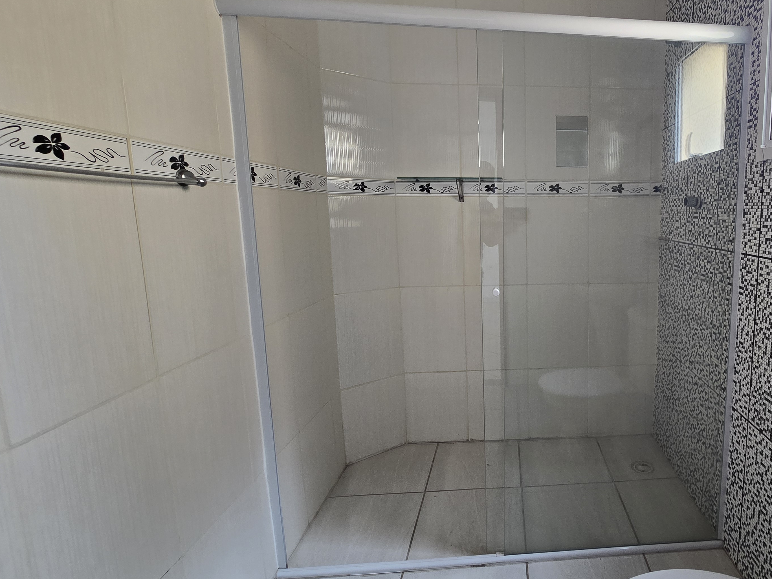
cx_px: 561
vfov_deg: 68.7
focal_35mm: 19
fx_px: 424
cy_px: 279
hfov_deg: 79.4
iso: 125
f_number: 2.2
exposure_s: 1/60
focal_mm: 2.2
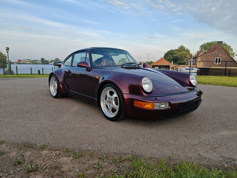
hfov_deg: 67.3
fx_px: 178
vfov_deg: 53.1
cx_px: 118
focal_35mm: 26
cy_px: 89
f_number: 1.6
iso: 50
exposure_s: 1/460
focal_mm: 5.4
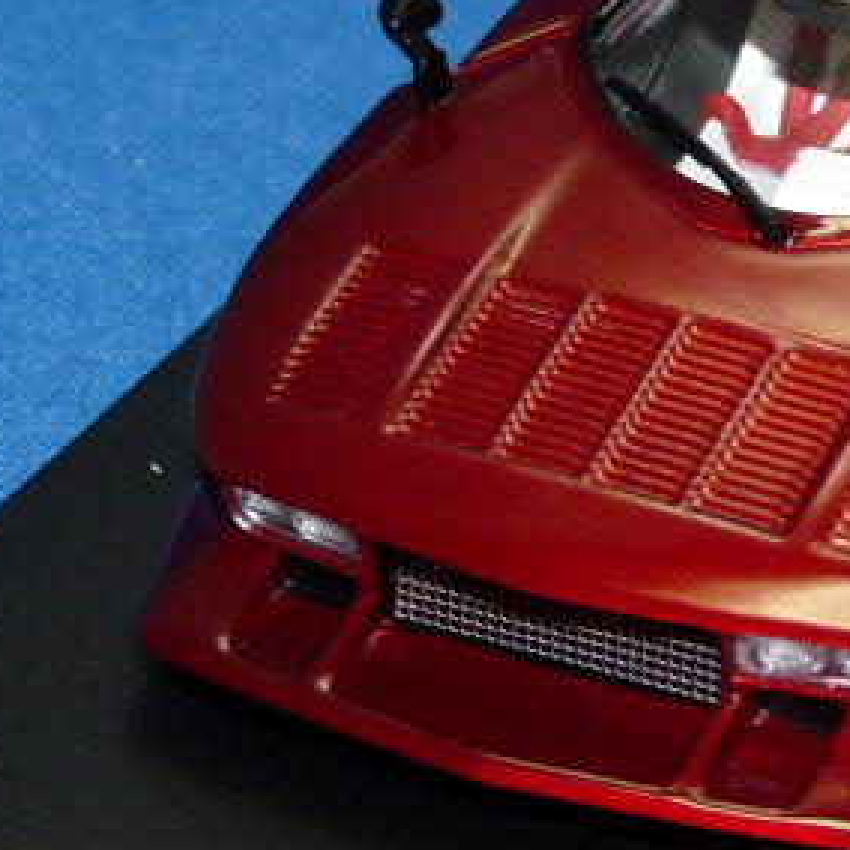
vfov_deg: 7.3
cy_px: 207
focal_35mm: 239
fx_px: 6640
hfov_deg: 7.3
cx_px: 817
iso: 100
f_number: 4
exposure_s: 1/40
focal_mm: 12.4
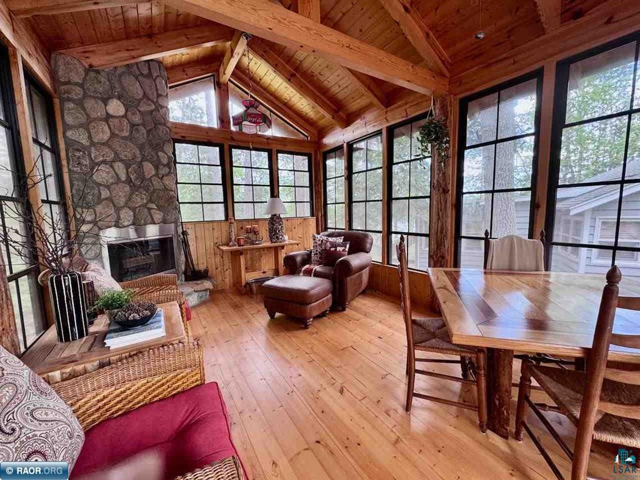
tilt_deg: -7.6
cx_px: 320
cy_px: 240
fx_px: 259
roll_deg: +1.4
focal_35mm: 14
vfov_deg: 85.7
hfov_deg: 102.1
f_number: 2.2
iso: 200
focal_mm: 2.22
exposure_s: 1/99
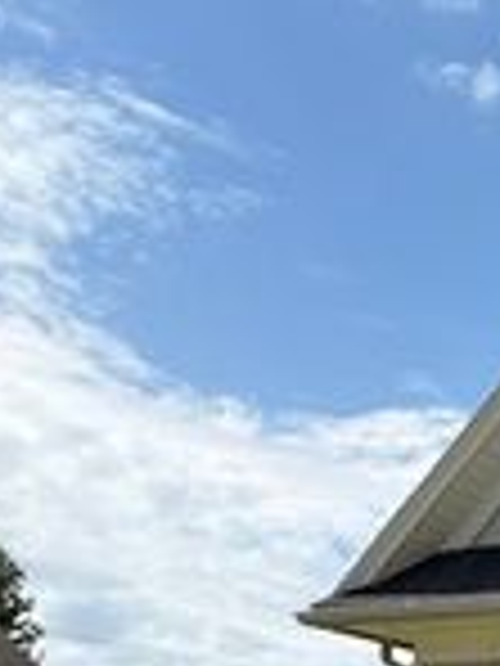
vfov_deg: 21.2
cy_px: 727
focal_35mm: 88
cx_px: 1099
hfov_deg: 13.5
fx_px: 1695
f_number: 1.6
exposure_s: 1/3831
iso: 50
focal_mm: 5.96
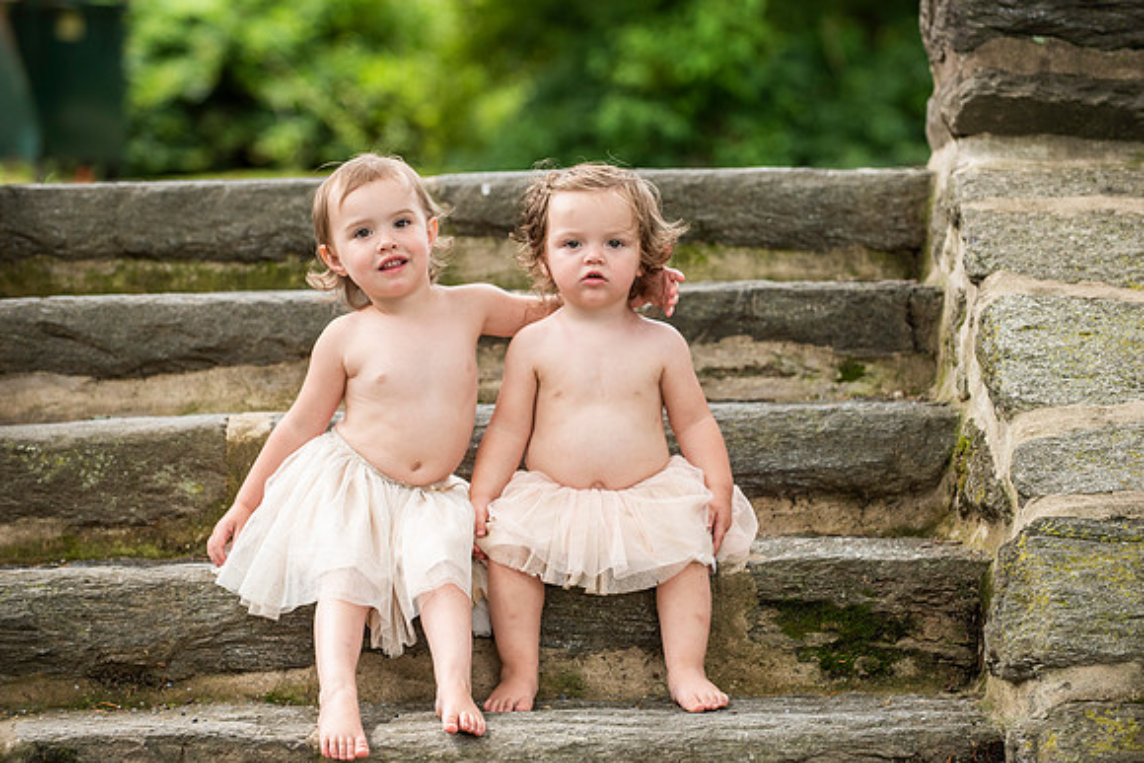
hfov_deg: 14.4
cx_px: 597
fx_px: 4522
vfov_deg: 9.6
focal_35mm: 142
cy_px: 370
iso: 640
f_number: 4
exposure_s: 1/800
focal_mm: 135
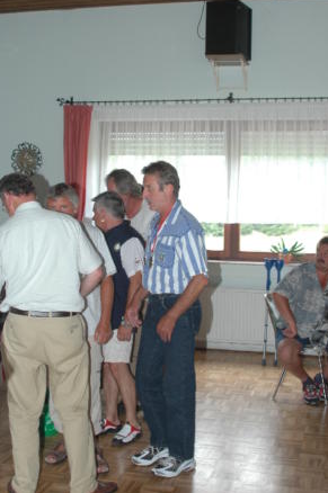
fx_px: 658
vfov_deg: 41.1
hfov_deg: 28.0
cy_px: 214
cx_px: 151
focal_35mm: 48
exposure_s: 1/60
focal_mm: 28
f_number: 4
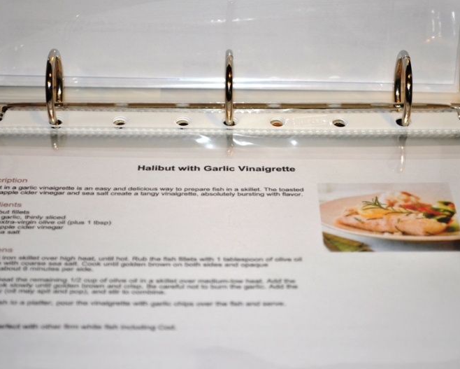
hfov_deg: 23.3
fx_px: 1117
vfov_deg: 18.7
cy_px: 185
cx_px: 249
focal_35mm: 82
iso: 200
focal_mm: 48
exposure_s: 1/30
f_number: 5.6
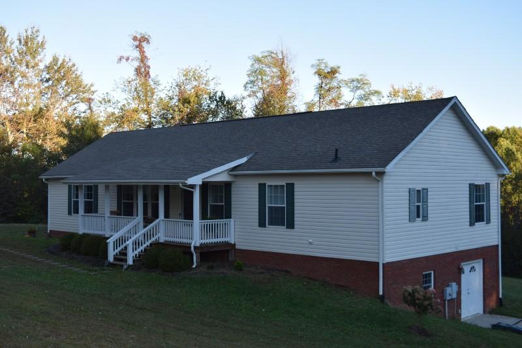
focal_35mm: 45
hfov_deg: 43.6
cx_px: 261
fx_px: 652
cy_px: 174
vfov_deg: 29.9
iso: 100
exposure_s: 1/125
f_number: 5.6
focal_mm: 30
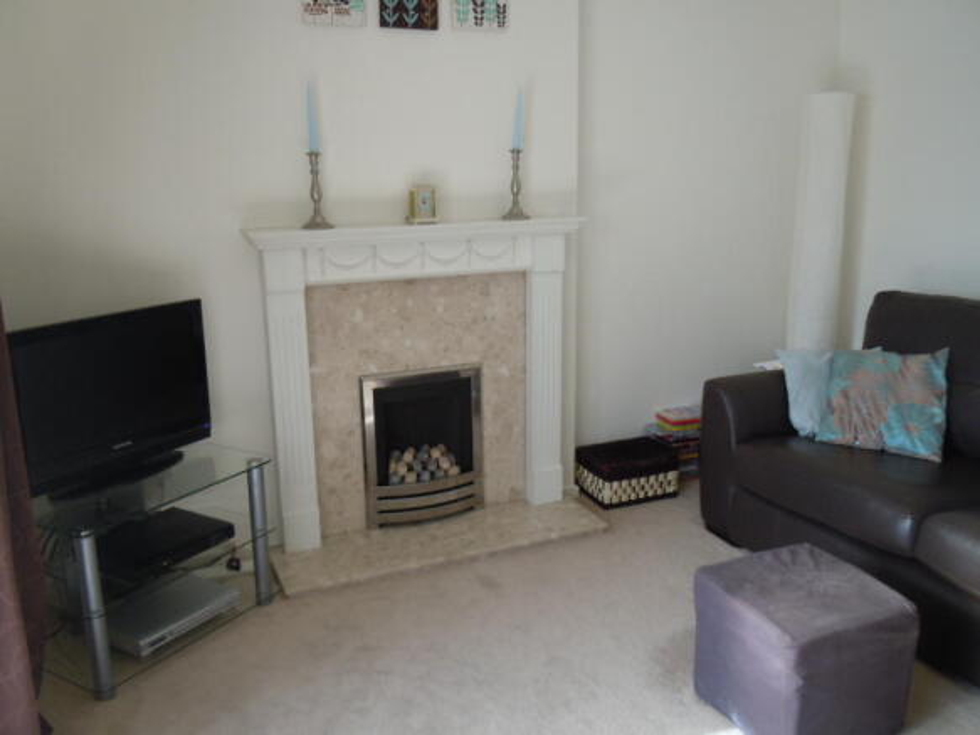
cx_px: 490
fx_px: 849
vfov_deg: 46.8
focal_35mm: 30
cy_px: 368
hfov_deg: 60.0
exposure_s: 1/60
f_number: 3.5
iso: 160
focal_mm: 5.4
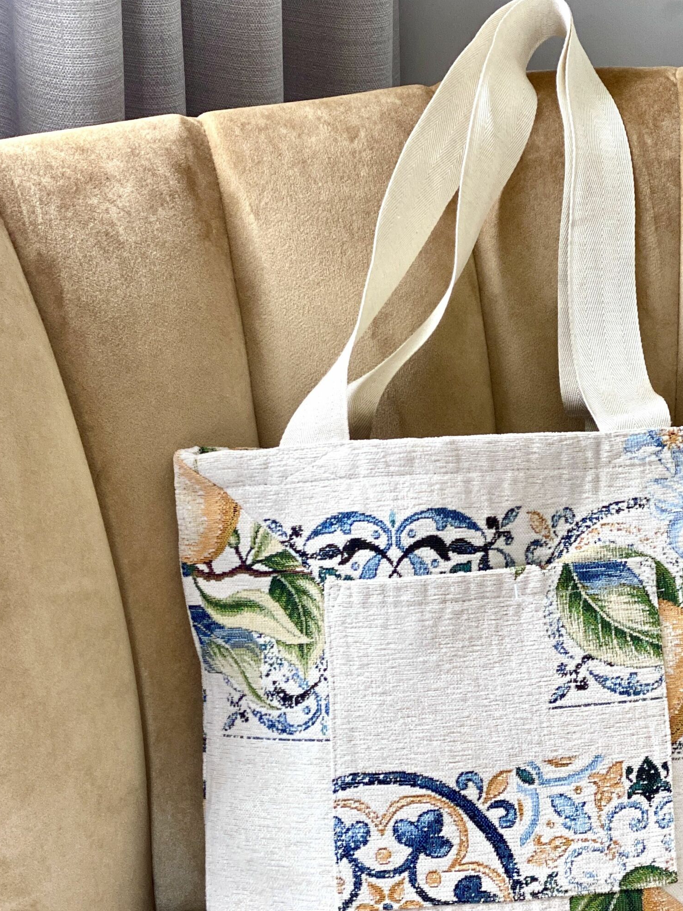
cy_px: 565
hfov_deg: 17.5
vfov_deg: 23.2
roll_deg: -2.9
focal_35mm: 84
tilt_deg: -31.7
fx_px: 2210
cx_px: 480
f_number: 2
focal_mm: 6
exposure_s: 1/122
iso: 80
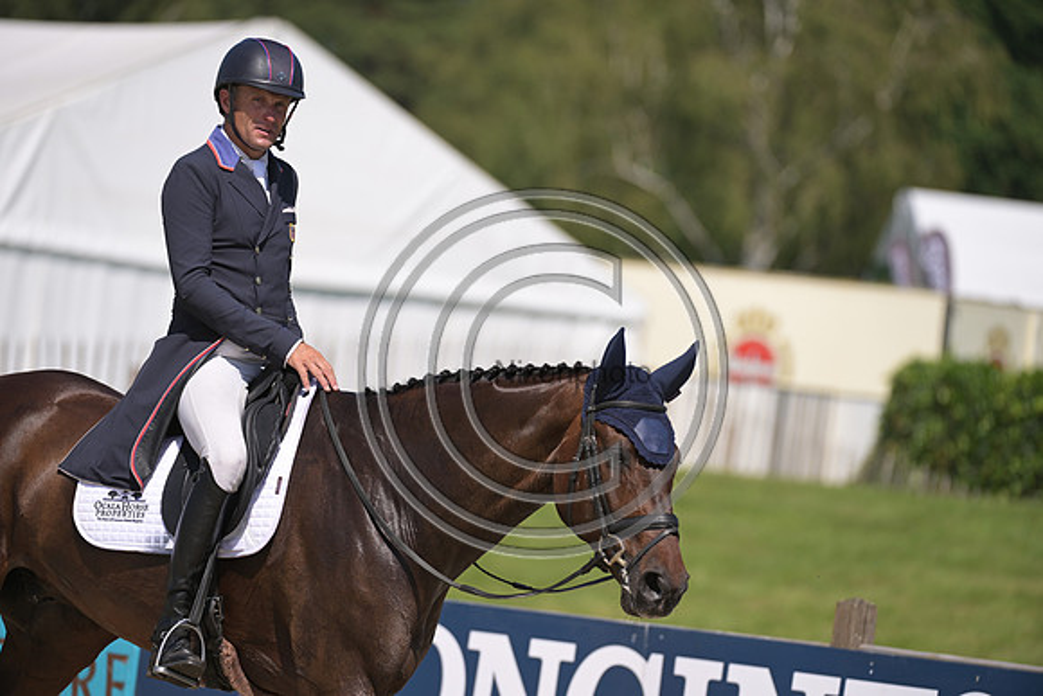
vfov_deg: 4.6
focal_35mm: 300
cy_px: 348
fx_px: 8693
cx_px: 522
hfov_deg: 6.9
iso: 180
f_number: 5
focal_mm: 300
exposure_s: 1/1250
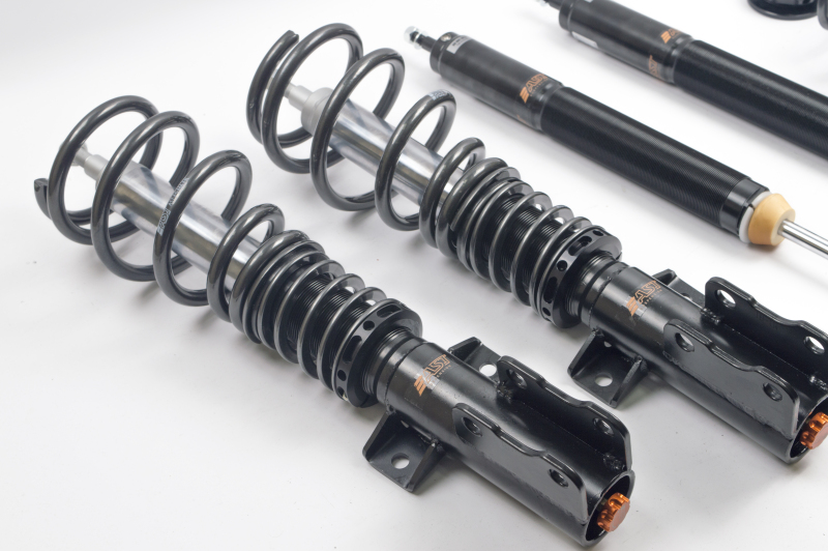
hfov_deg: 33.4
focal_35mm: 60
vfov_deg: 22.6
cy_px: 276
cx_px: 414
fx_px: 1379
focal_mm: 40
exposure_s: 1/15
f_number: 9
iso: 100
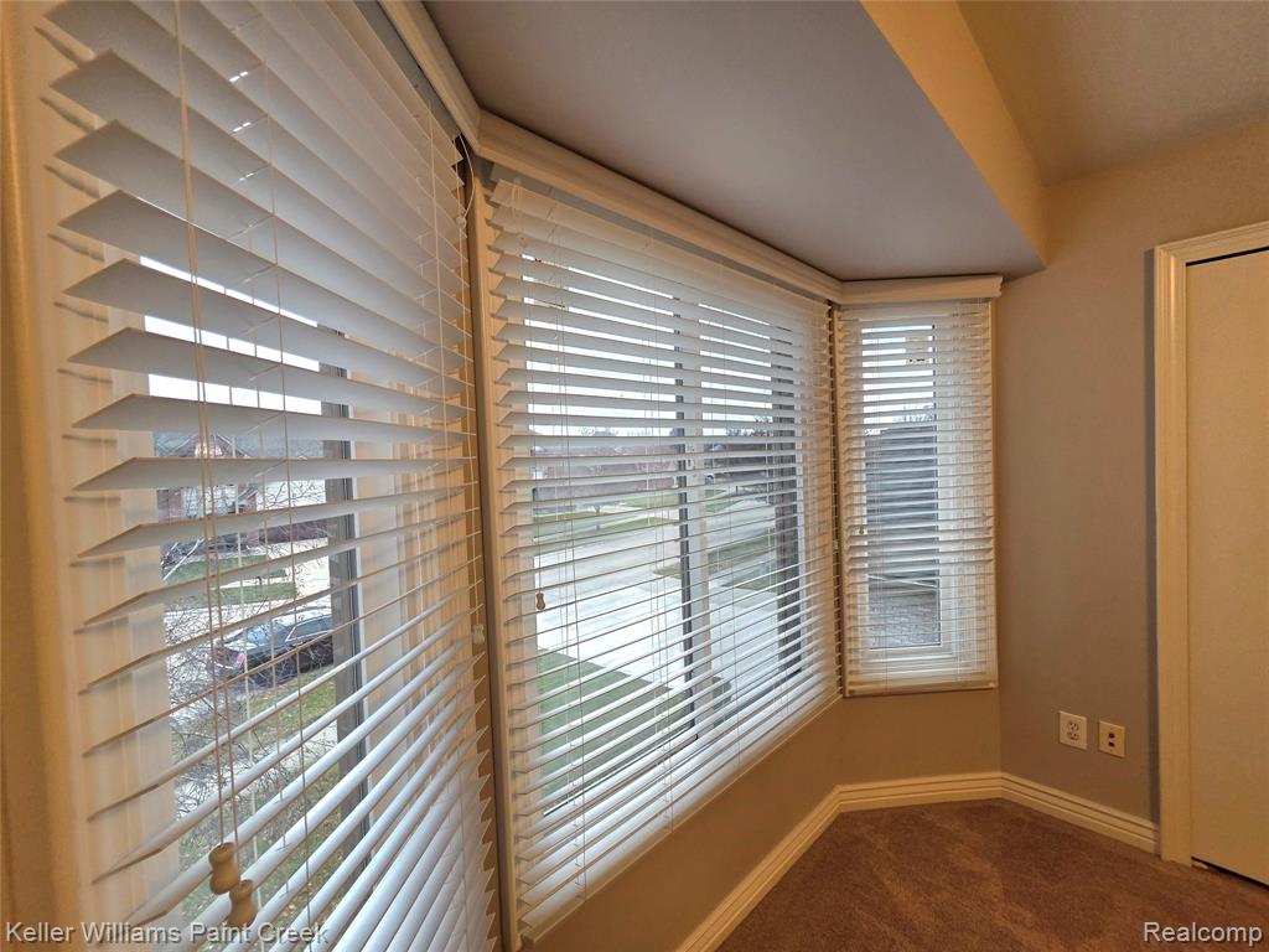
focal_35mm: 13
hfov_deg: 106.2
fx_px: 477
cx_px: 634
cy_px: 476
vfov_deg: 89.9
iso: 200
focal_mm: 2.2
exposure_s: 1/120
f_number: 1.9
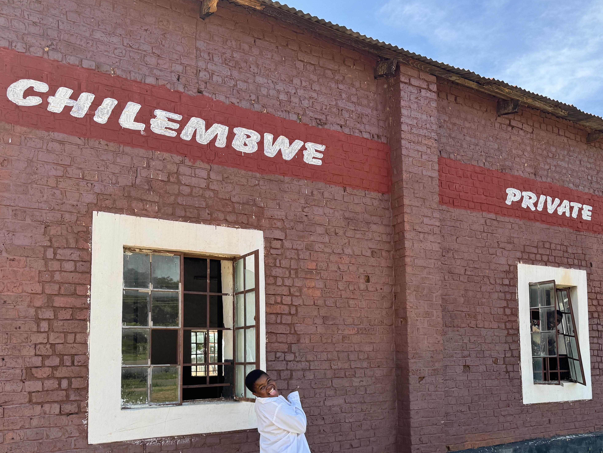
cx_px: 343
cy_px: 309
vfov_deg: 40.1
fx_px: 610
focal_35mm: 35
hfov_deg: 52.5
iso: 80
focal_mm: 6.76
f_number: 1.78
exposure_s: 1/1637
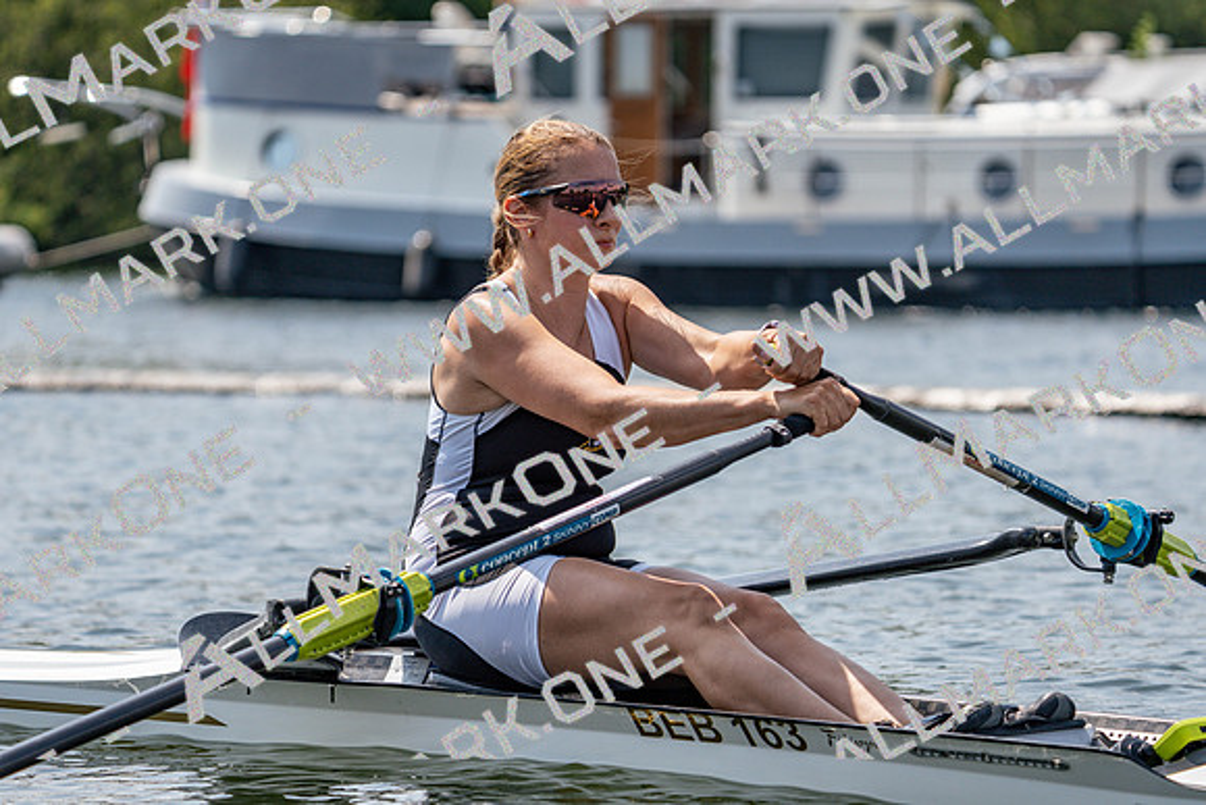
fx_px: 6701
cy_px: 402
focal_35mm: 200
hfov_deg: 10.3
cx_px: 603
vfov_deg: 6.9
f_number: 5.6
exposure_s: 1/1600
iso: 200
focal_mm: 200
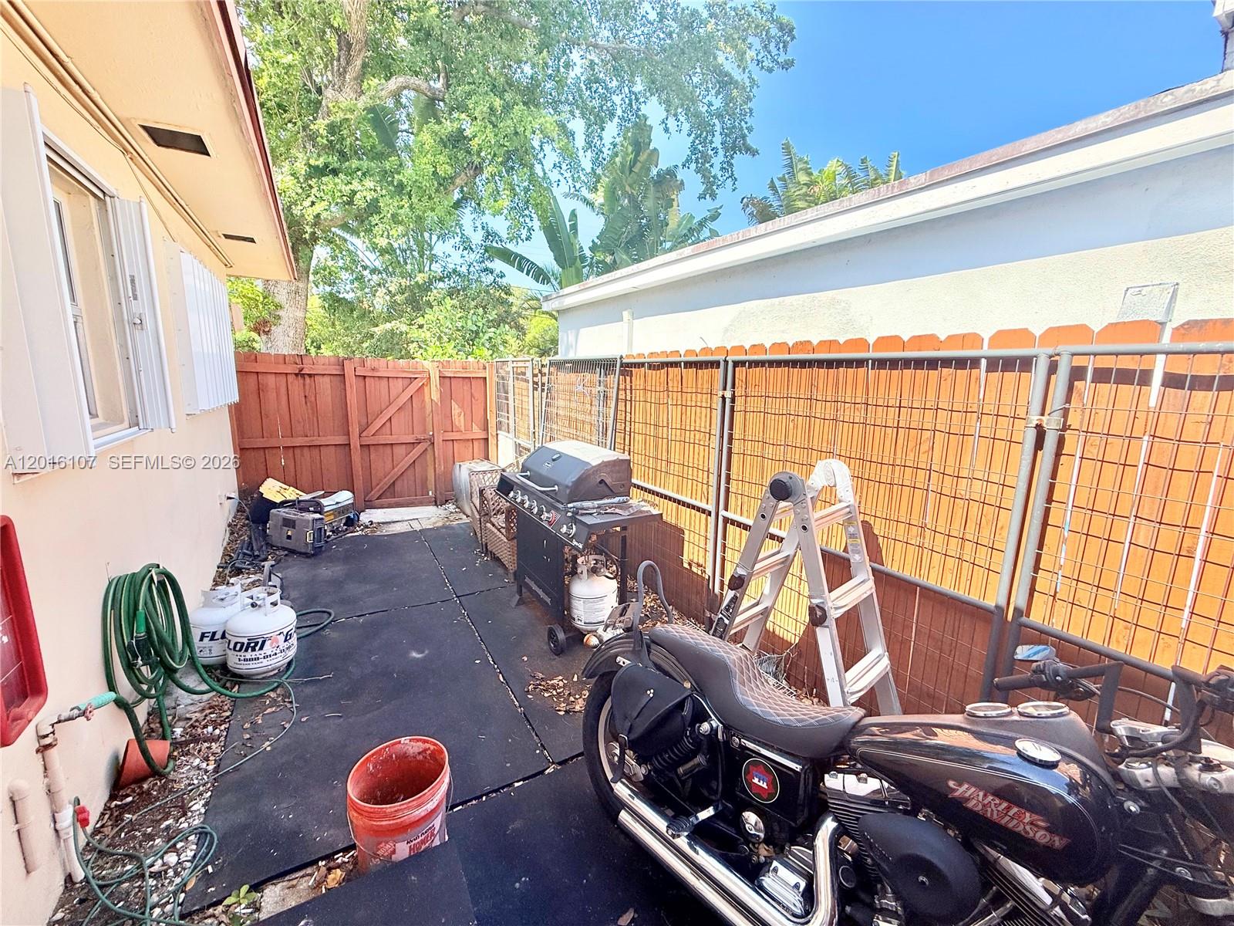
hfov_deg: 102.1
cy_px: 463
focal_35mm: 14
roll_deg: -1.3
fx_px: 499
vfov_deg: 85.7
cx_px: 617
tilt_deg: -8.9
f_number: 2.2
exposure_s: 1/540
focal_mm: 2.22
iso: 50
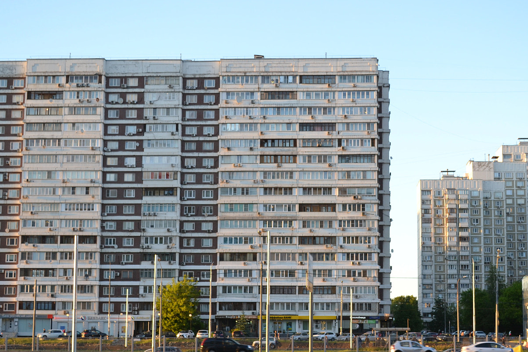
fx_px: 939
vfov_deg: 21.2
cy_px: 219
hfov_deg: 31.4
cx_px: 306
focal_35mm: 64
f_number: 5.6
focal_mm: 32
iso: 280
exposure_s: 1/125
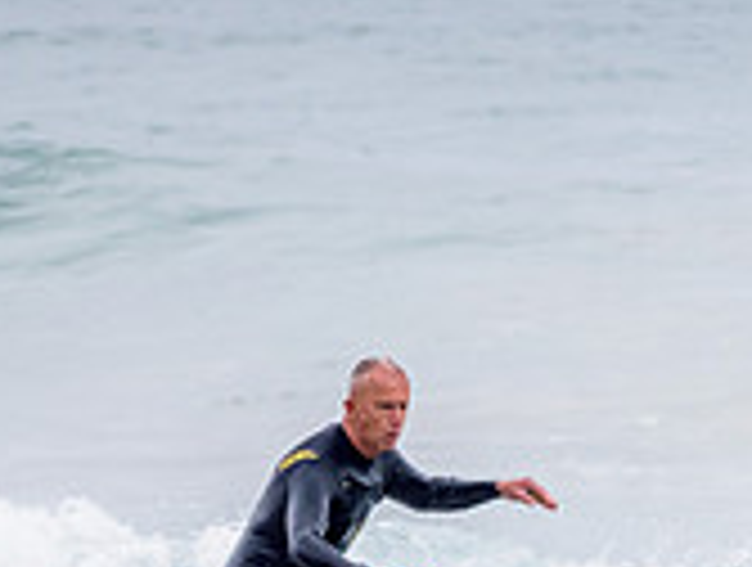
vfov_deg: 0.7
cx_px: 298
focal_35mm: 2044
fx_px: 44500
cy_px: 587
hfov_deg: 1.0
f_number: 5.6
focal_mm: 500
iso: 400
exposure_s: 1/1000
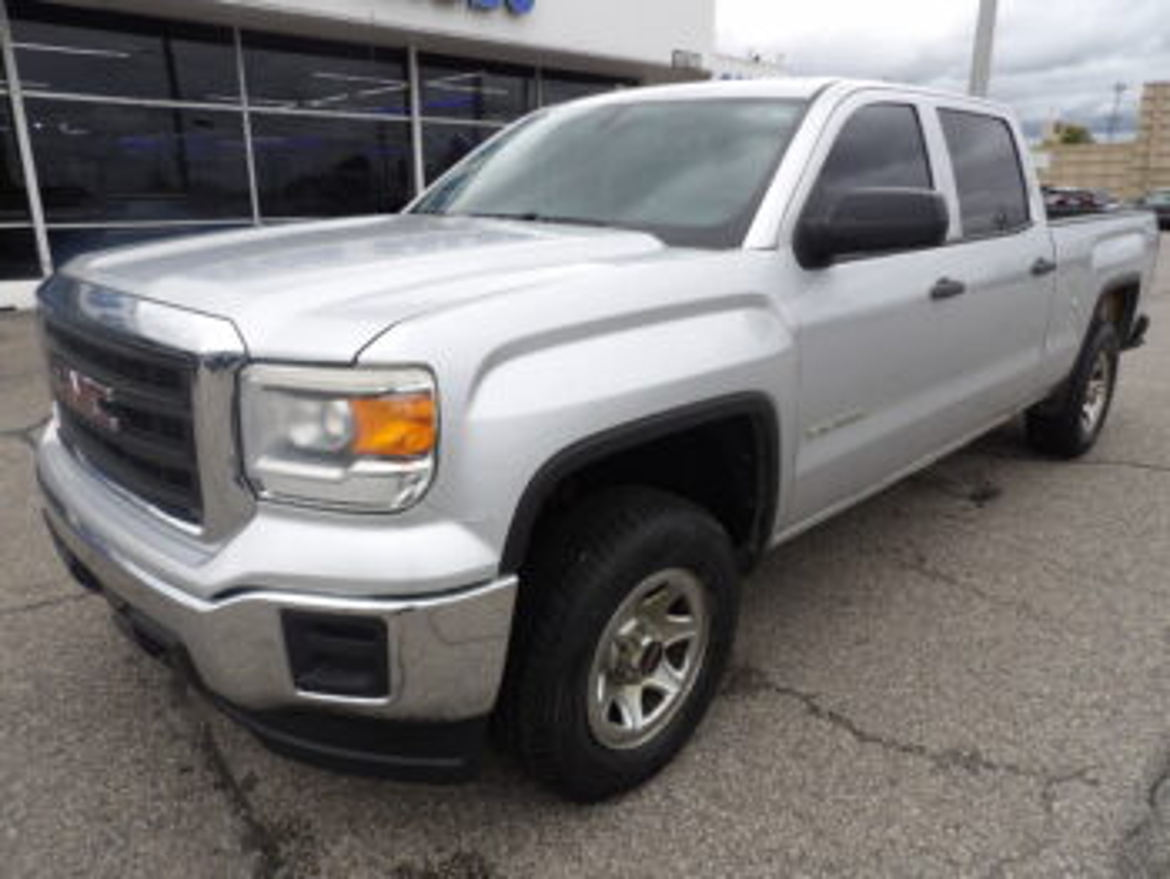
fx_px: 812
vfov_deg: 56.9
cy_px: 440
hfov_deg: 71.6
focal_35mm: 24
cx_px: 585
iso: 100
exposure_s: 1/441
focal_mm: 4.3
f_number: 3.2
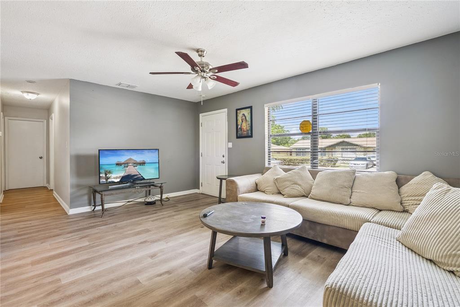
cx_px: 230
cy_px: 154
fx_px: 204
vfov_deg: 73.8
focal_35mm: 16
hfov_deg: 96.7
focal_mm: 16
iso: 800
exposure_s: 1/40
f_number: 8
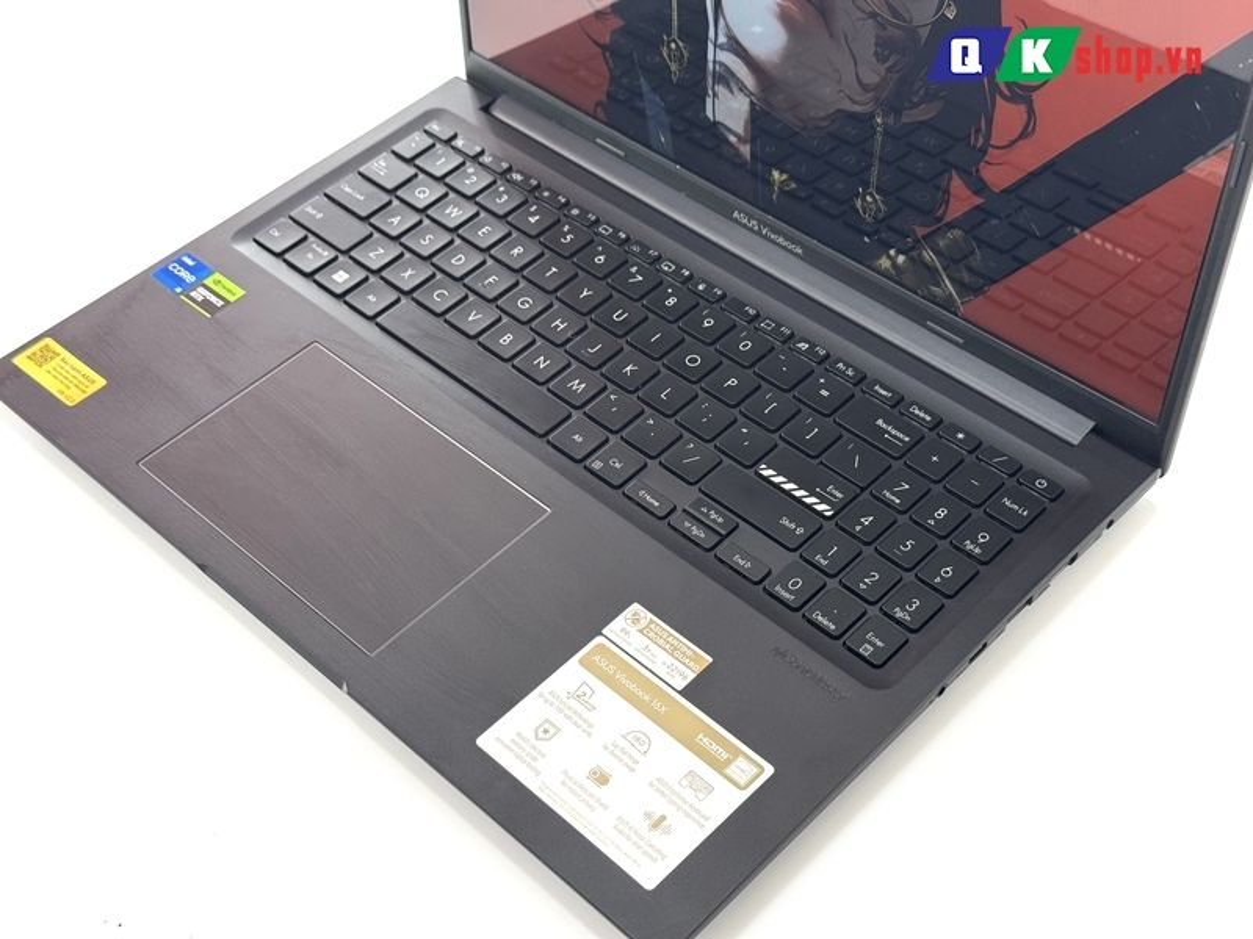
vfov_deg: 30.3
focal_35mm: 48
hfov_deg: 39.7
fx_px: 1737
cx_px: 626
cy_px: 470
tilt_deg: -46.7
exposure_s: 1/113
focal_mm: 6.76
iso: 100
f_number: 1.78
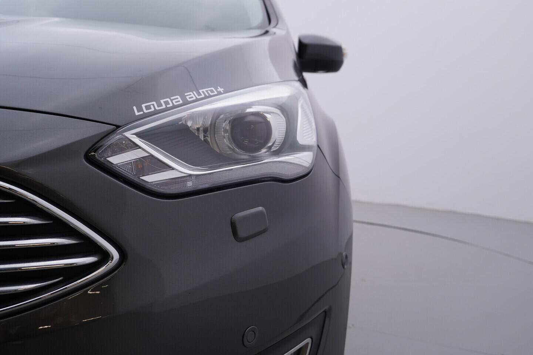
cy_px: 178
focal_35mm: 36
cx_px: 266
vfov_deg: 36.9
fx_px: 533
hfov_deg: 53.1
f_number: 4.5
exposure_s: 1/100
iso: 125
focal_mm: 24
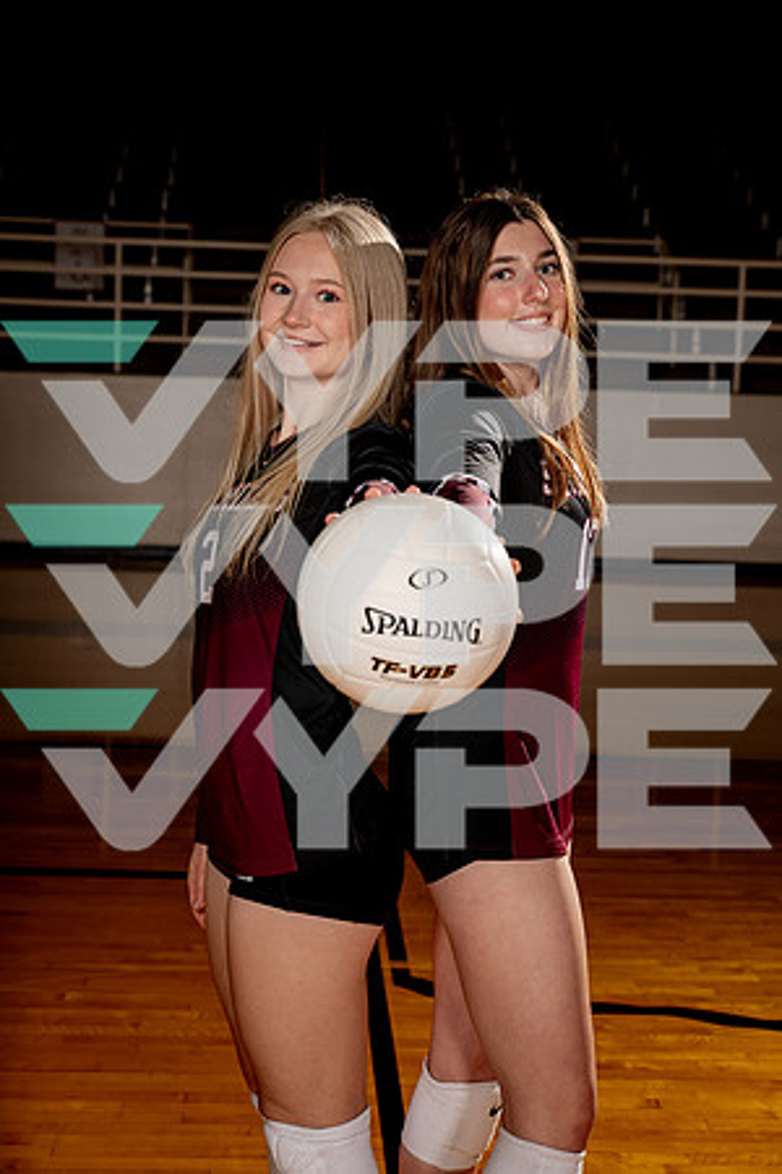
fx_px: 1955
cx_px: 391
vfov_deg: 33.4
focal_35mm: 60
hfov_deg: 22.6
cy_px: 587
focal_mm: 60
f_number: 5.6
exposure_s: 1/250
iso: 100
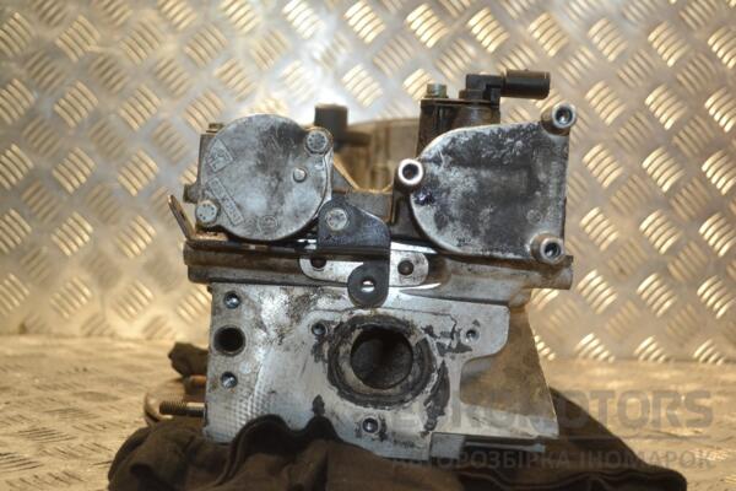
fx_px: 1043
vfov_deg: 26.5
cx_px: 368
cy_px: 246
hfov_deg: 38.9
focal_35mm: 51
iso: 450
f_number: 5
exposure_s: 1/60
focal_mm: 34
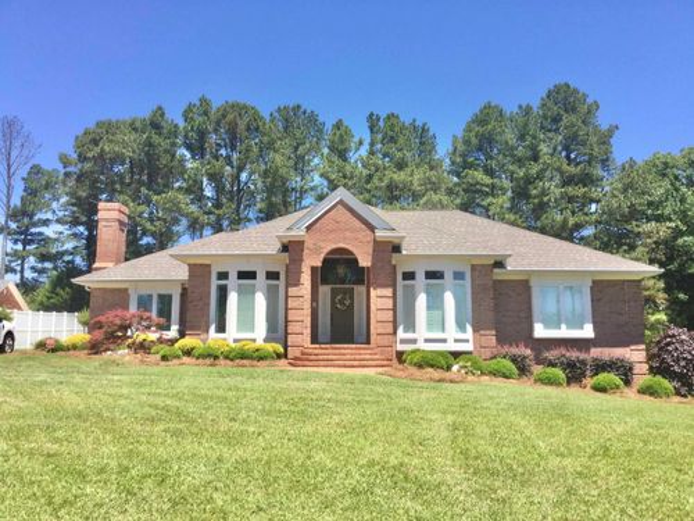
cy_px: 260
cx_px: 347
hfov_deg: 58.4
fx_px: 622
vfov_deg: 45.4
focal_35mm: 31
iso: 25
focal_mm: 3.3
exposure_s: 1/622
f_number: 2.4
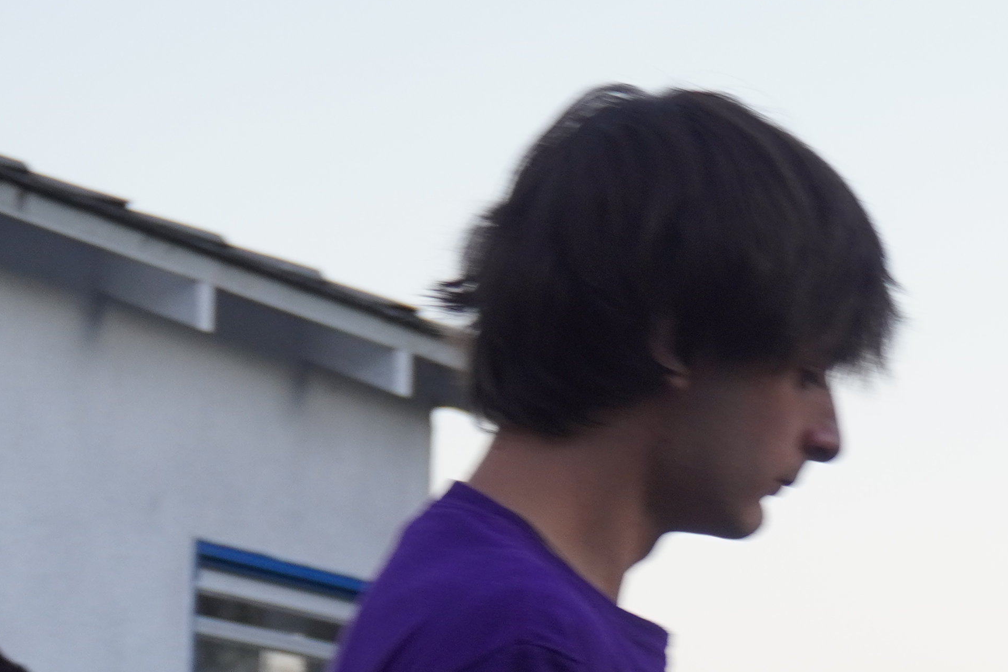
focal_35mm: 169
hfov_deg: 11.9
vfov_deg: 8.0
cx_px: 1214
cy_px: 805
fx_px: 4732
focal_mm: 36
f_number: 5.6
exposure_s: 1/60
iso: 320
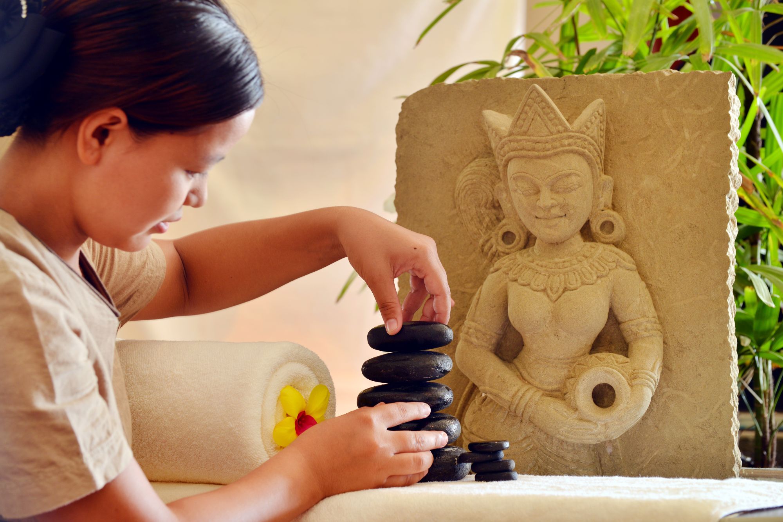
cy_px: 261
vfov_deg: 10.6
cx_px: 392
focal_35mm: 130
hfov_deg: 15.8
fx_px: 2828
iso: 200
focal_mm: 130
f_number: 8
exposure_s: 1/4
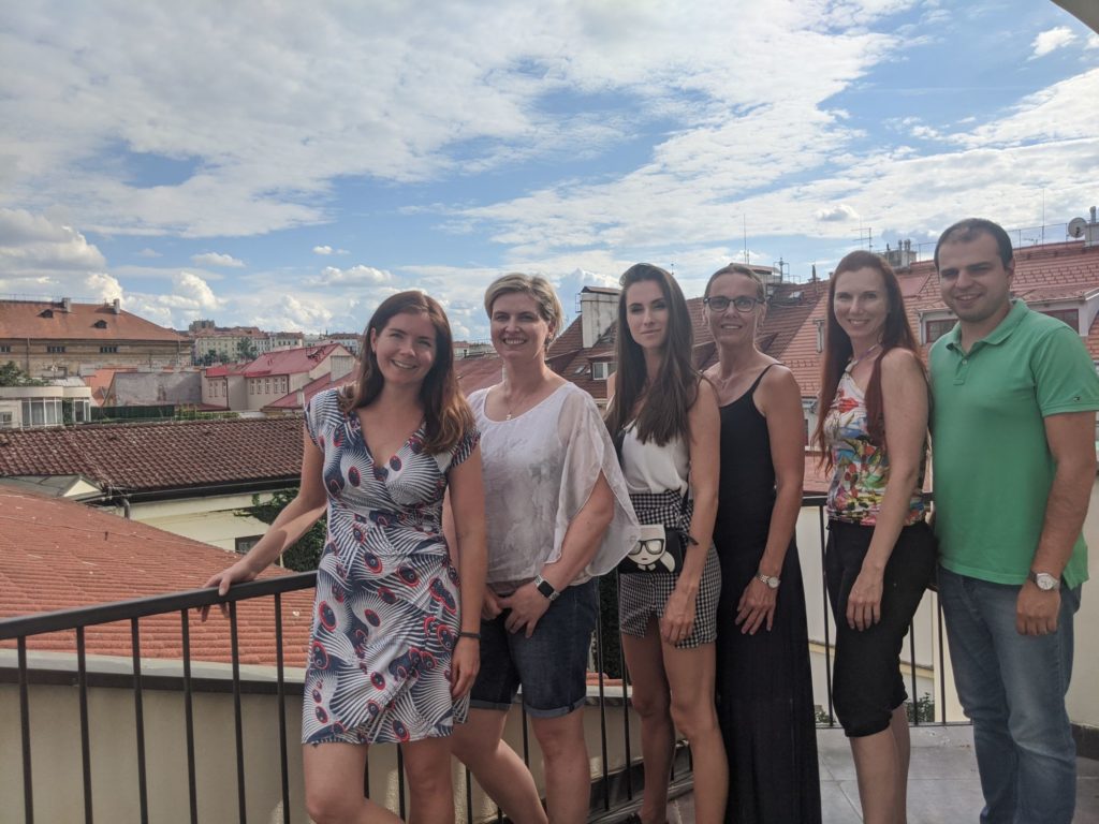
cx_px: 550
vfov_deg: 51.4
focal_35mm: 27
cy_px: 412
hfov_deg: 65.3
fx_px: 857
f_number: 1.8
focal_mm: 4.44
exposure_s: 1/5848
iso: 74
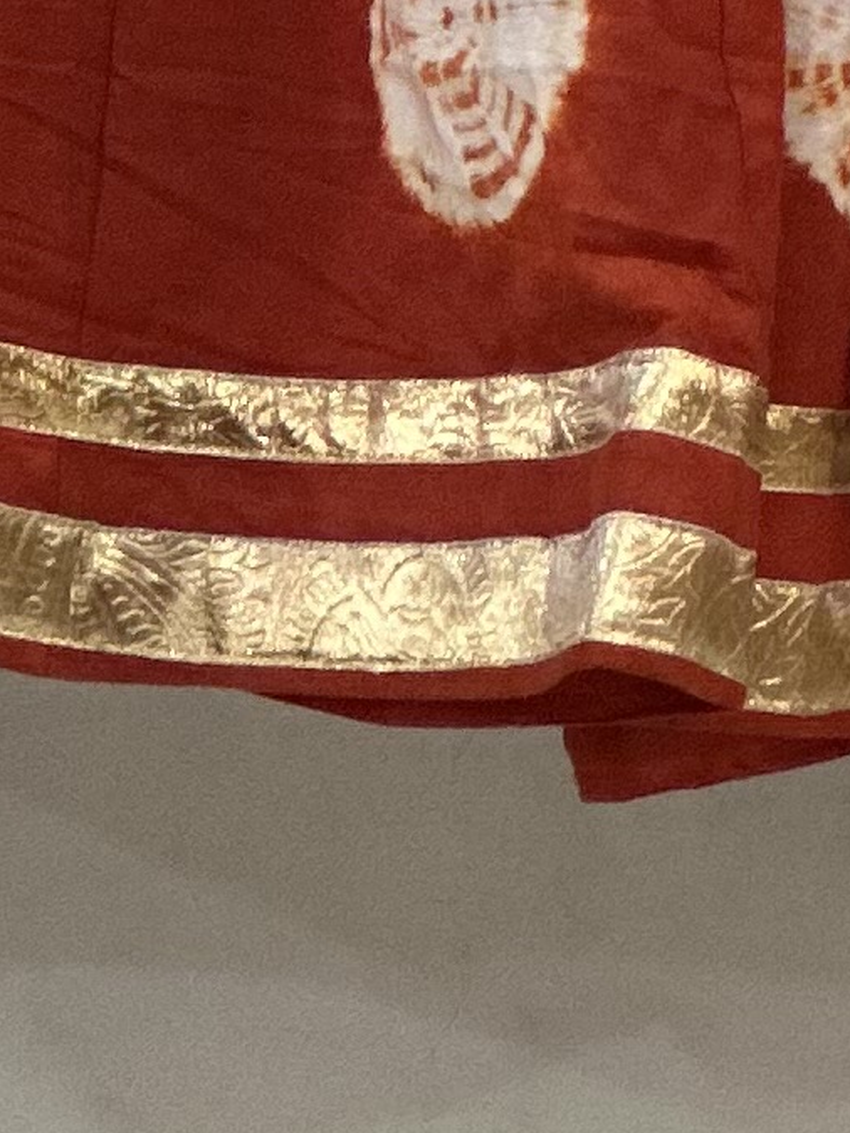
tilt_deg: -1.0
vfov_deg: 4.2
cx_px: 1166
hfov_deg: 3.2
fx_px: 15065
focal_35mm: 460
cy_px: -1749
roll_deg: -0.3
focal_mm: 9
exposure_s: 1/33
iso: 160
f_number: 2.8
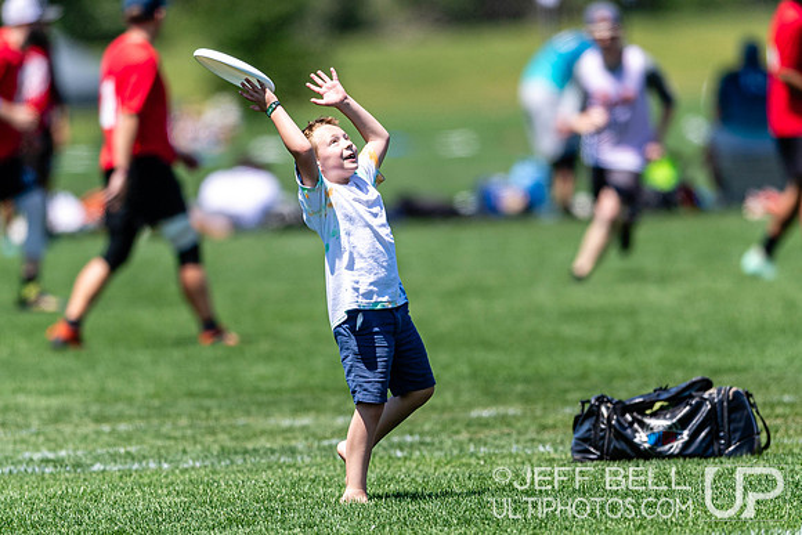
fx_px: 15179
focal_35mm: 681
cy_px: 296
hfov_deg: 3.0
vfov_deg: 2.0
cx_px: 361
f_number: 2.8
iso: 180
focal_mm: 400
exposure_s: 1/2500
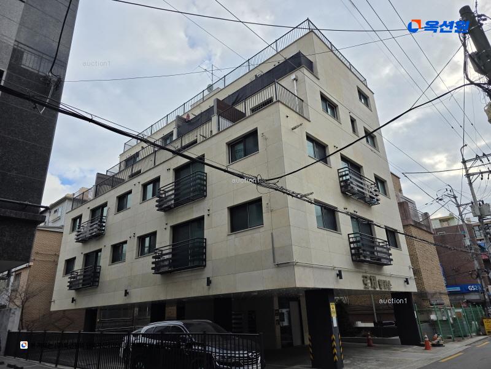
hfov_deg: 73.9
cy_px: 184
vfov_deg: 58.9
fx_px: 326
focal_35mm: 23
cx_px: 246
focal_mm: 6.3
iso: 80
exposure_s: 1/4057
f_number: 1.7
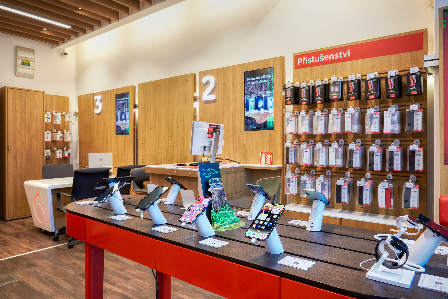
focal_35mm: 24
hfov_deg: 73.7
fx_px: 299
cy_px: 150
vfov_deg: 53.2
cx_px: 224
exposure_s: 1/30
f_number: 8
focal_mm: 24
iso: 1100
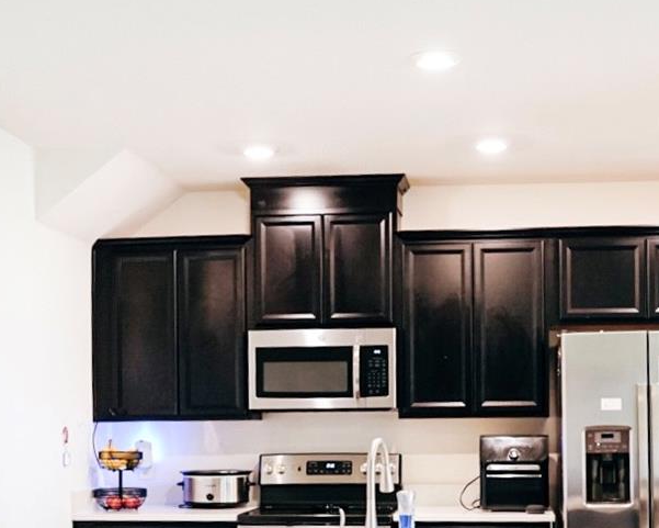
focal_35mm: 60
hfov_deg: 31.4
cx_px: 322
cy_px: 450
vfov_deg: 24.8
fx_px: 1170
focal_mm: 24
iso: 1600
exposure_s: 1/125
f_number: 2.8
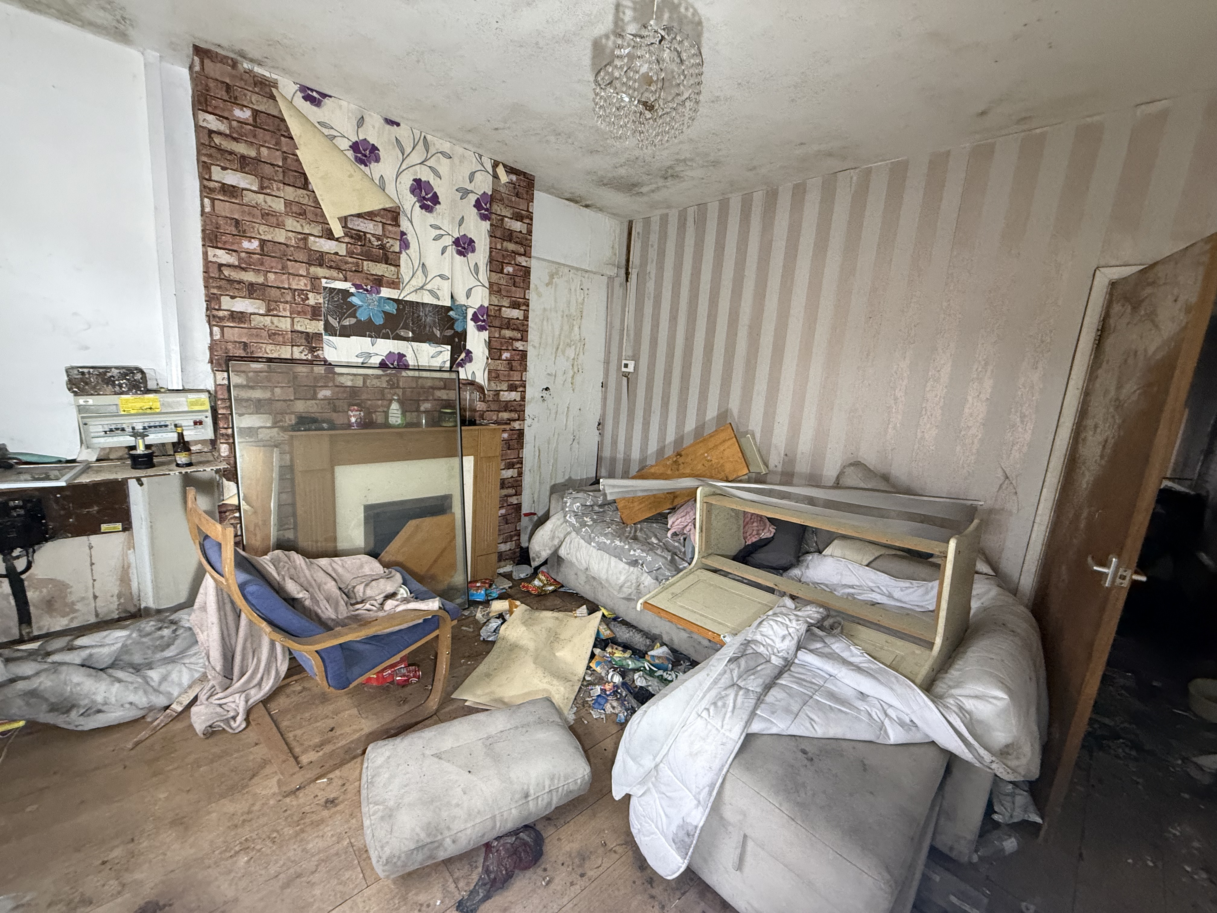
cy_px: 456
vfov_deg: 85.7
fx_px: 492
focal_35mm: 14
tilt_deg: -9.0
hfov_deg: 102.1
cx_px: 608
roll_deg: -4.0
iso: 400
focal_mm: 2.22
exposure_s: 1/60
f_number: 2.2
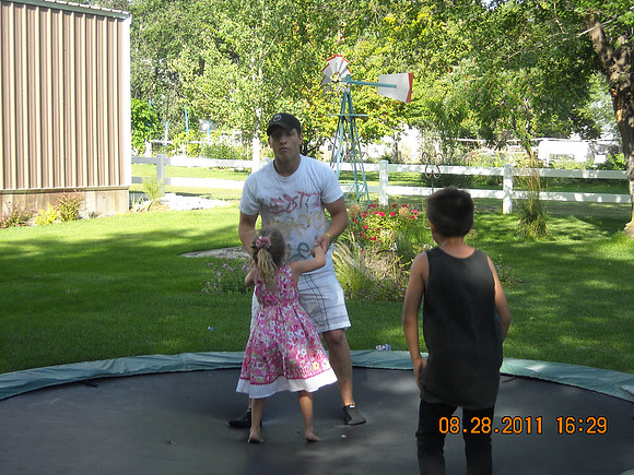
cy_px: 238
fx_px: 1392
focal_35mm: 76
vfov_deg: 19.4
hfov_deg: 25.7
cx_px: 317
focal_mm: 12.3
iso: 100
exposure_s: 1/250
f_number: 3.9
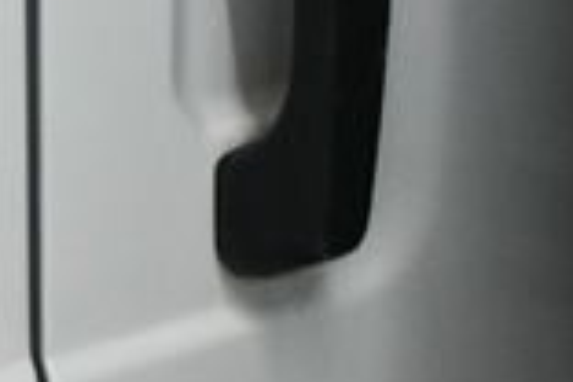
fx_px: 3326
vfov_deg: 6.6
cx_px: -441
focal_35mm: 209
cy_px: 250
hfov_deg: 9.4
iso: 1800
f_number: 4.2
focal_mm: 34
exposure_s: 1/125
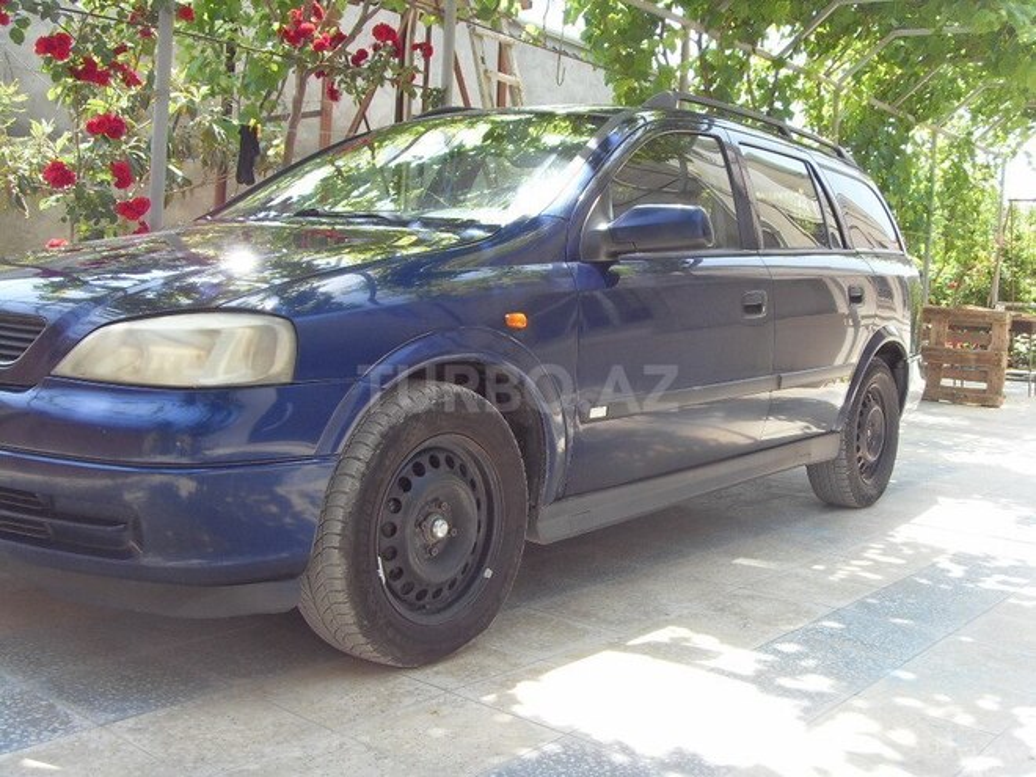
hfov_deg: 47.9
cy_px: 388
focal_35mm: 39
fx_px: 1167
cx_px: 518
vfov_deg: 36.8
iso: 80
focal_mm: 6.6
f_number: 3.5
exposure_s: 1/180
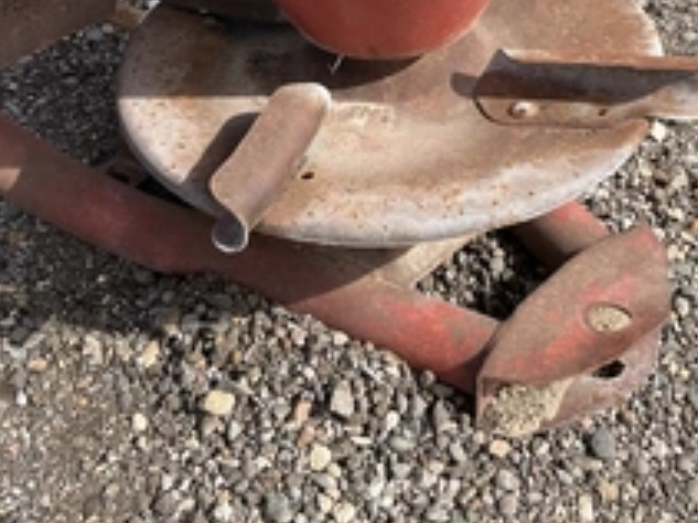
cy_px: 122
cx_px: 371
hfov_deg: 34.9
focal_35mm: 55
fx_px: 1108
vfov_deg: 26.2
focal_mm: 3
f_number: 1.8
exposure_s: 1/929
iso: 25
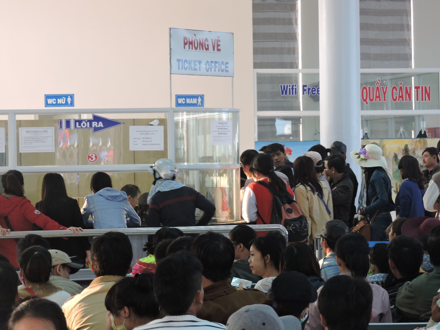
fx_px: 1716
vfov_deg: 11.0
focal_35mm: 135
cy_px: 165
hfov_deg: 14.6
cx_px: 220
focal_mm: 24.2
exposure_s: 1/25
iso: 400
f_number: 5
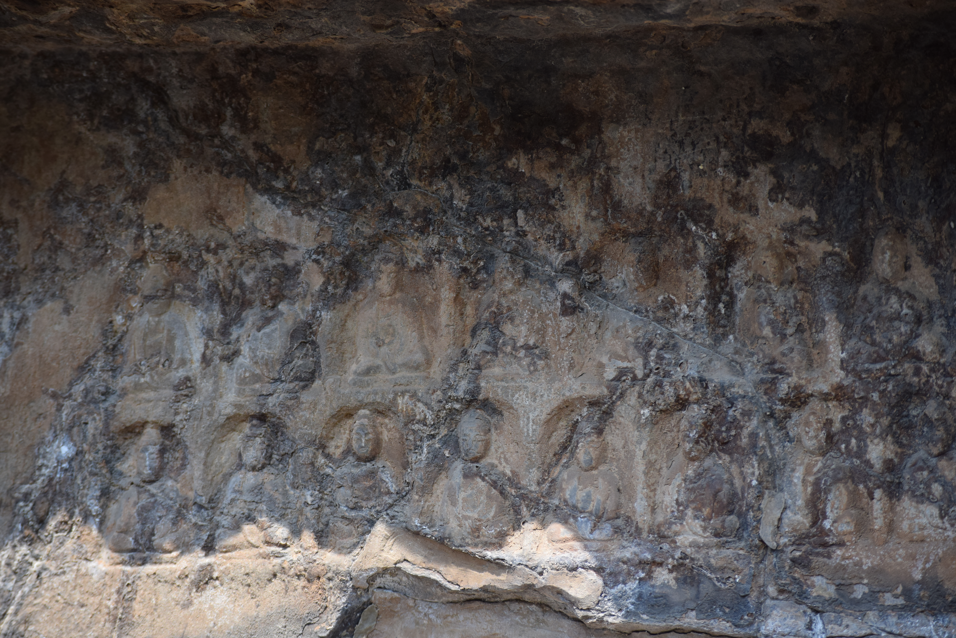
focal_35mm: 147
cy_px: 319
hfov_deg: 14.0
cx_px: 478
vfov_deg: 9.3
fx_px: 3903
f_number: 5
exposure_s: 1/1250
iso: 400
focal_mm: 98
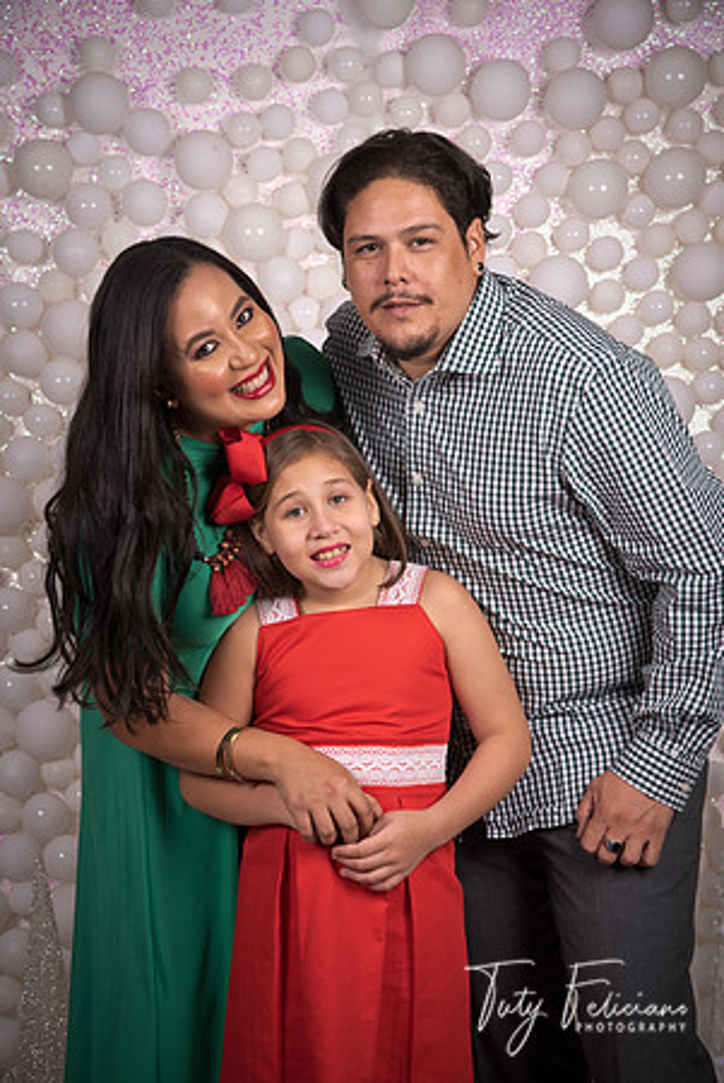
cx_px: 362
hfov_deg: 15.9
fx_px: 2588
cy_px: 542
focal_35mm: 86
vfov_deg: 23.6
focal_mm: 86
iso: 50
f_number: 13
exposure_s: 1/160
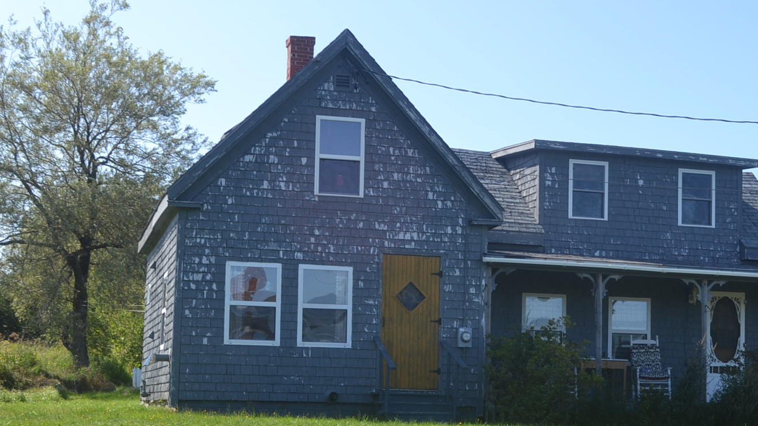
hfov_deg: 32.1
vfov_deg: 18.4
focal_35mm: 65
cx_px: 502
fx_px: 1306
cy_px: 323
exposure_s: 1/200
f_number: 7.1
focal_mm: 24
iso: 100
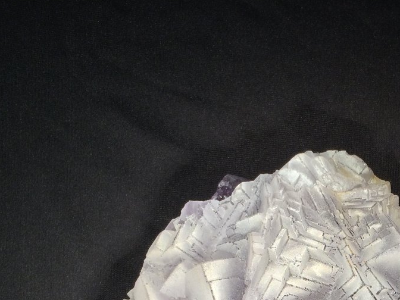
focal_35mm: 69
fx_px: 797
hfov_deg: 26.8
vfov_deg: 20.1
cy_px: 354
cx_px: 388
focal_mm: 4.15
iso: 40
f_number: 2.2
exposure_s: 1/120
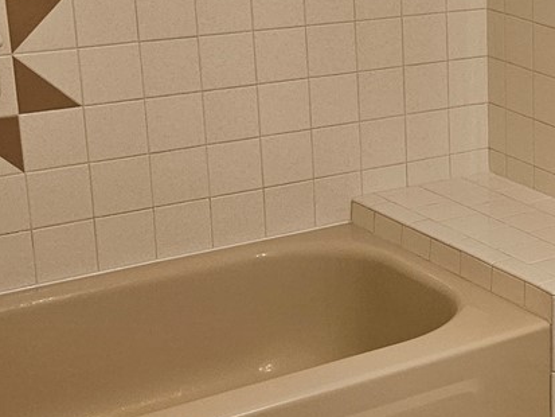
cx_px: 816
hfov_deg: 19.4
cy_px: 207
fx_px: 1427
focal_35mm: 89
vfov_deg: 16.6
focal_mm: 5.4
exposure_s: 1/120
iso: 200
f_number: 1.8
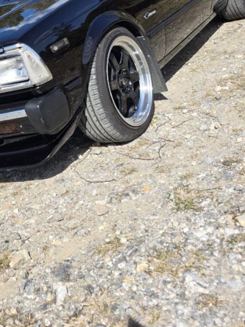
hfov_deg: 27.1
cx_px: 56
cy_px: 31
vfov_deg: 34.1
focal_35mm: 53
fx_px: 500
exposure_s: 1/3891
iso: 80
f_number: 1.7
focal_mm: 6.3
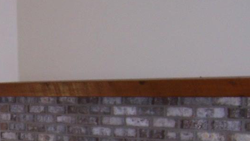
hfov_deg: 18.6
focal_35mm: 105
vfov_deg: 11.3
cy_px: 178
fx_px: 696
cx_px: -93
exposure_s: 1/60
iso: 80
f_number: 2.8
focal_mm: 5.5
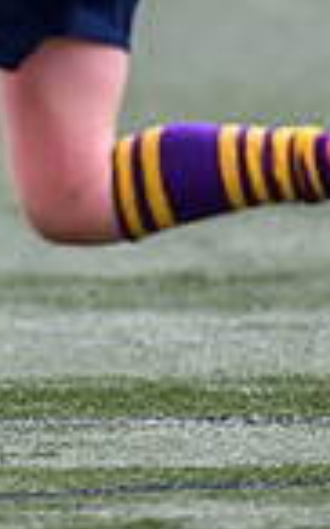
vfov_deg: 1.1
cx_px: -492
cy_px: -74
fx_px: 28115
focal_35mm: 1950
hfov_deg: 0.7
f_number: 3.5
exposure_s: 1/1600
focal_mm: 400
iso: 800
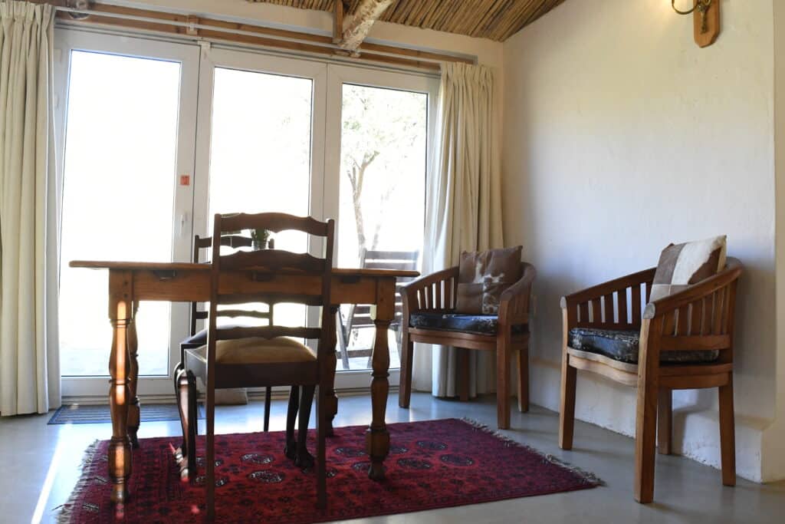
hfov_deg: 67.4
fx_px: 589
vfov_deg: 47.9
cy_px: 262
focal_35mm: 27
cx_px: 392
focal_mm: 18
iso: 2500
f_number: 8
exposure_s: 1/100
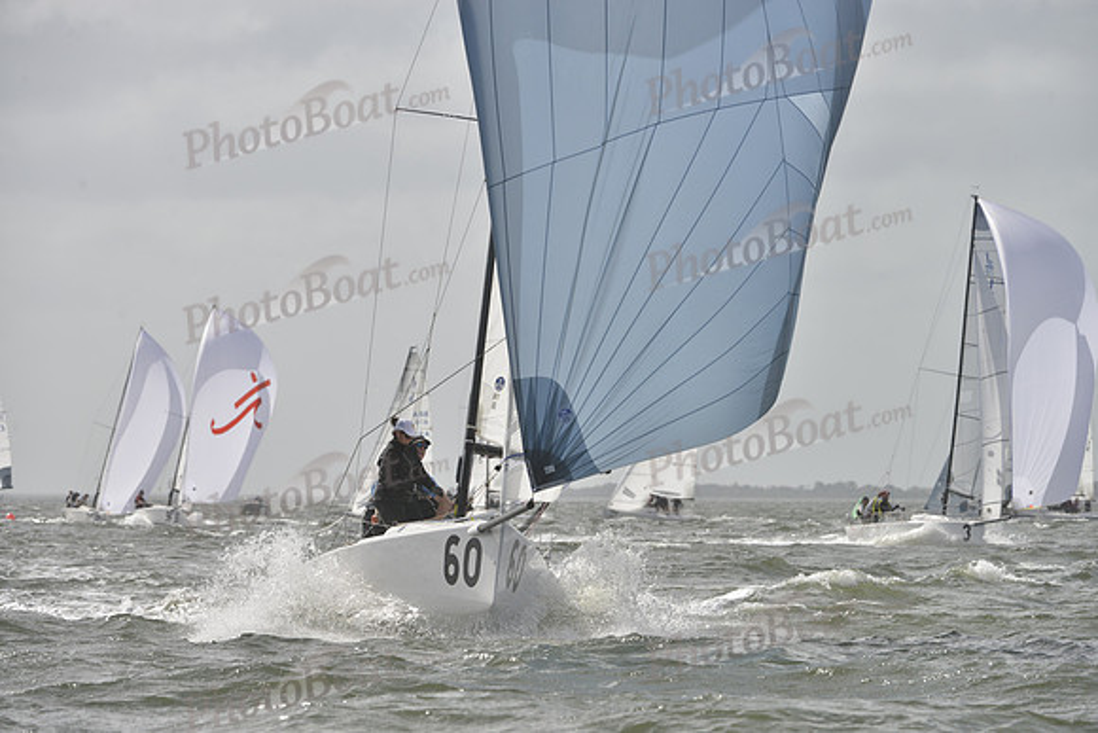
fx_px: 8237
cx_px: 549
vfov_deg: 5.1
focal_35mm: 270
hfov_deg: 7.6
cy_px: 366
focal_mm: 270
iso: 400
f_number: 10
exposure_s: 1/1600
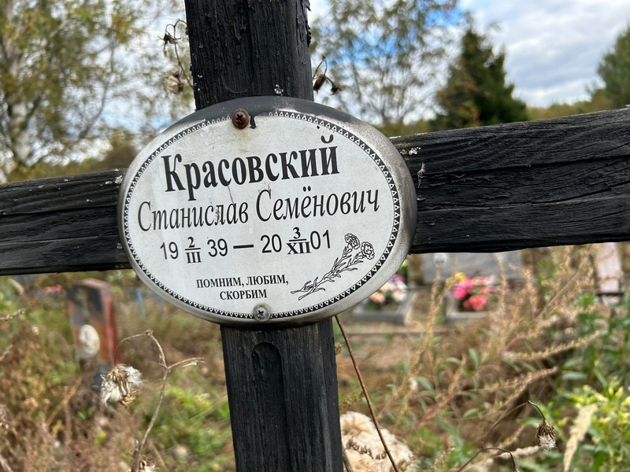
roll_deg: +2.5
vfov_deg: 53.1
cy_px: 236
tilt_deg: -11.0
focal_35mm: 26
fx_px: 473
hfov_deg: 67.3
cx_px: 315
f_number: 1.5
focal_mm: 5.7
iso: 50
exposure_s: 1/1038
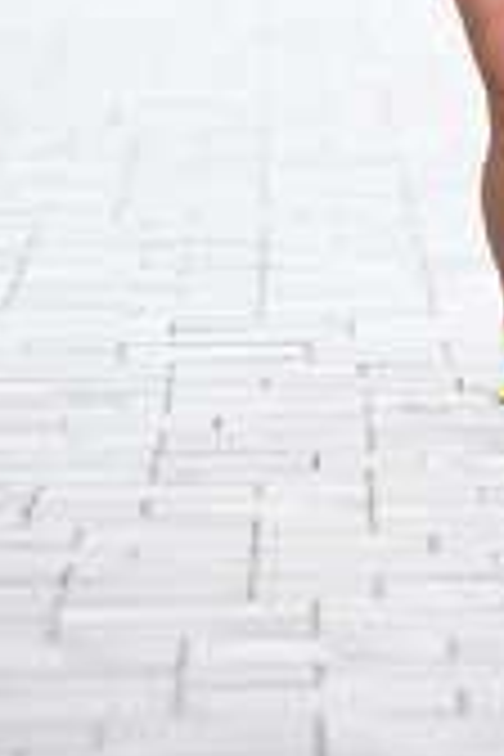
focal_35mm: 476
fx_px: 9995
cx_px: 605
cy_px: -220
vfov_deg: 4.3
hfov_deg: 2.9
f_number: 2.8
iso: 640
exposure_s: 1/2000
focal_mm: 145
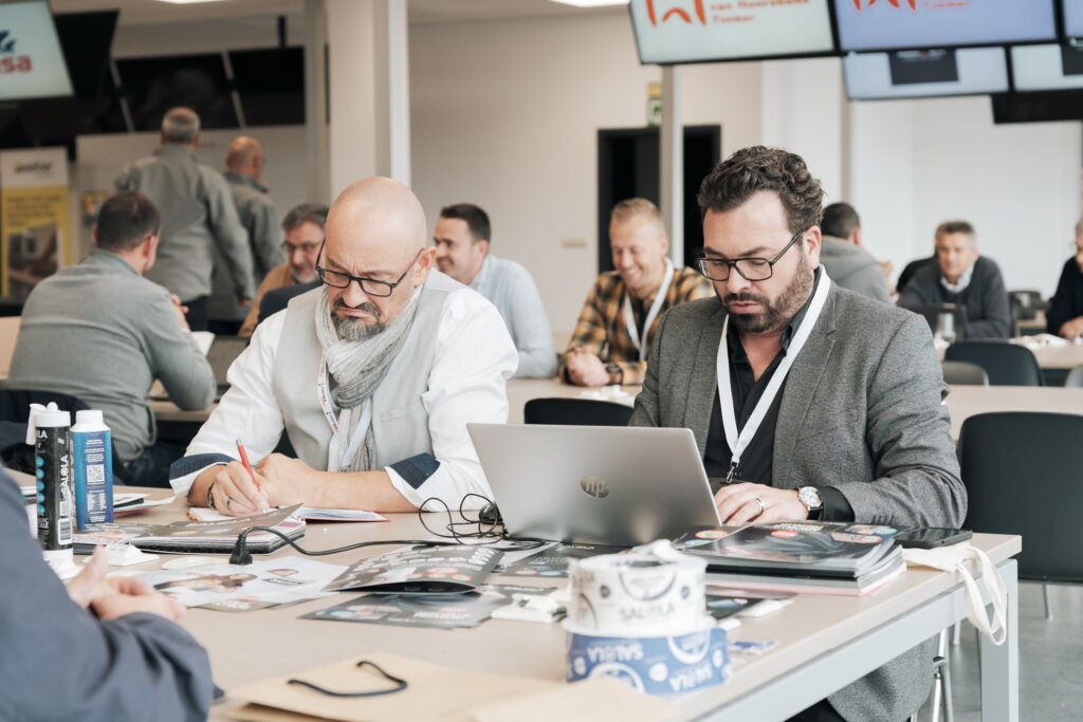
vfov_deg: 20.9
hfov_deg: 30.9
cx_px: 538
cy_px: 378
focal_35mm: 65
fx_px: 1956
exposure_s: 1/320
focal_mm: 59.8
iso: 800
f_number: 4
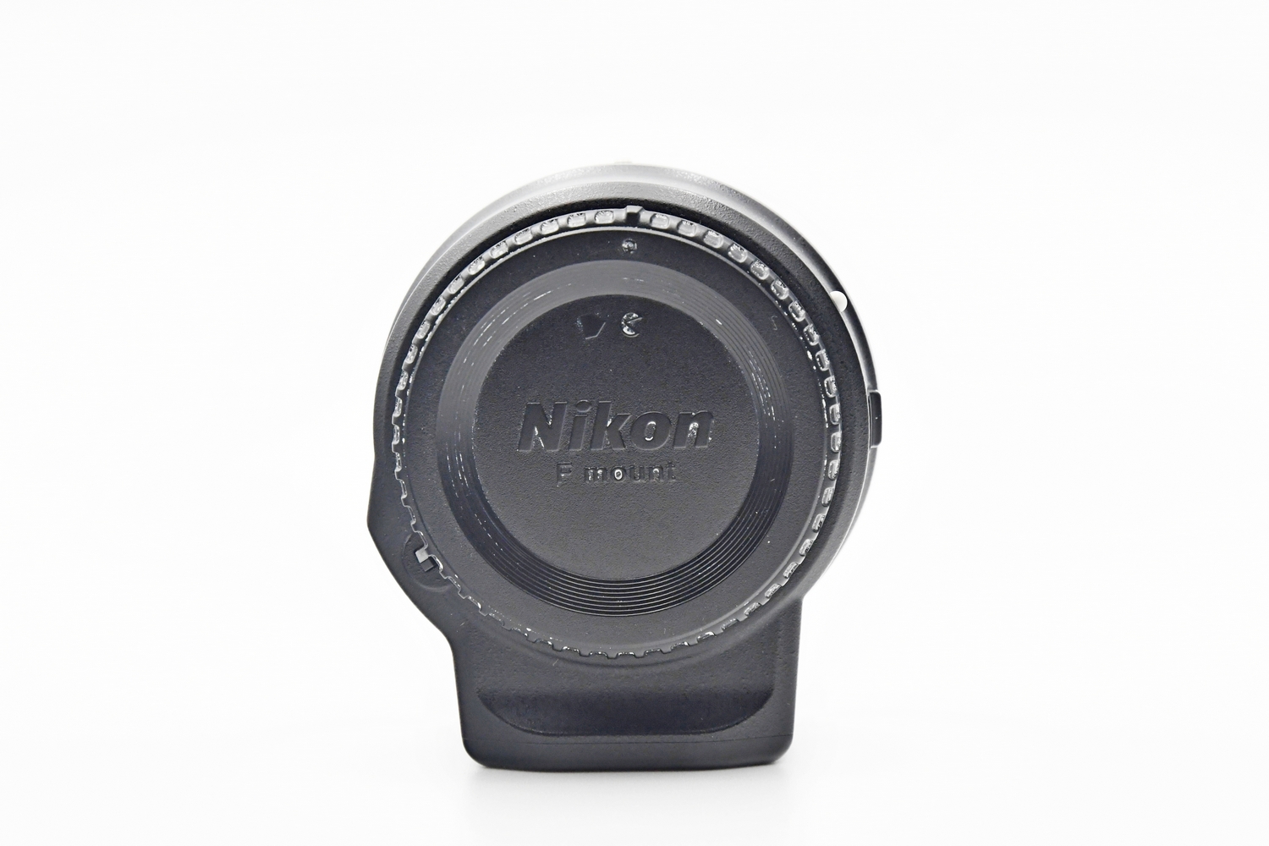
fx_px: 3701
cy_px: 423
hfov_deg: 19.5
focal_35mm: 105
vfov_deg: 13.0
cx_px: 634
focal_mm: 70
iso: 1600
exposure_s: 1/100
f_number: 8
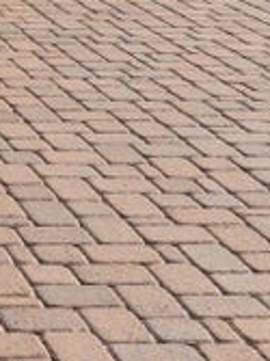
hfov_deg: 9.8
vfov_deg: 13.8
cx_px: -374
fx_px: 1385
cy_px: -214
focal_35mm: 133
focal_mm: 24
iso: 400
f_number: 8
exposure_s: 1/1000
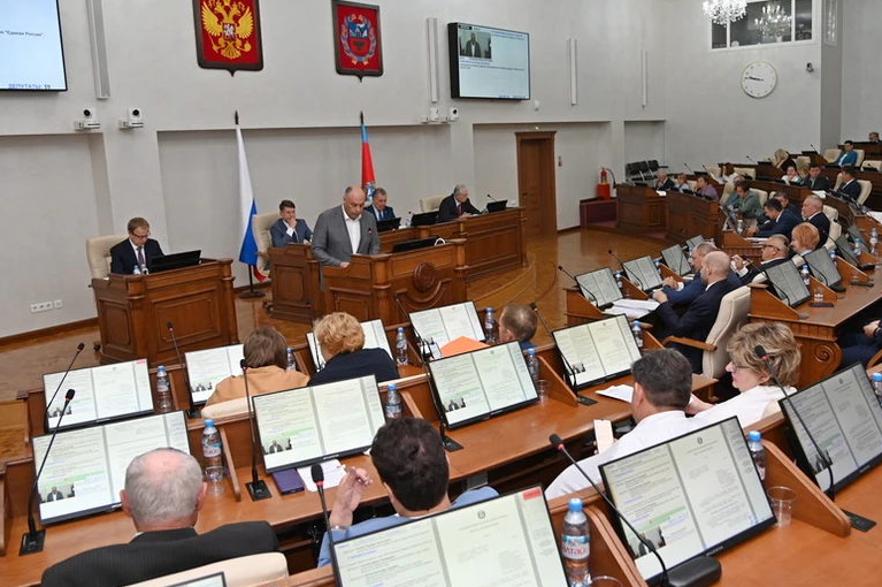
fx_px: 759
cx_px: 507
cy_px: 255
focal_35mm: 31
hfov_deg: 60.0
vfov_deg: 42.2
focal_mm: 24
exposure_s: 1/60
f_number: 4
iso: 360
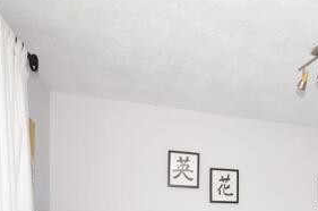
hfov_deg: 49.7
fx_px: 308
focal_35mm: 35
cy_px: 229
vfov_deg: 33.2
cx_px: 275
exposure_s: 1/30
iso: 200
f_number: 5
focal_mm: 10
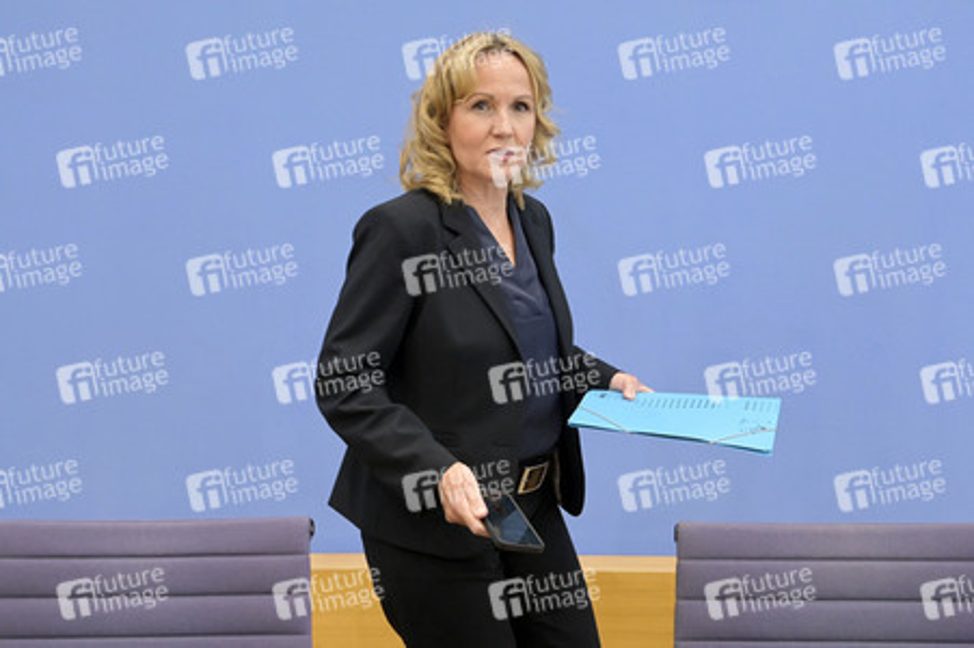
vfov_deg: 30.5
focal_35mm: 44
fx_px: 1190
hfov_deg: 44.5
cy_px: 324
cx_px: 487
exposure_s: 1/400
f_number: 5.6
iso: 5000
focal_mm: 44
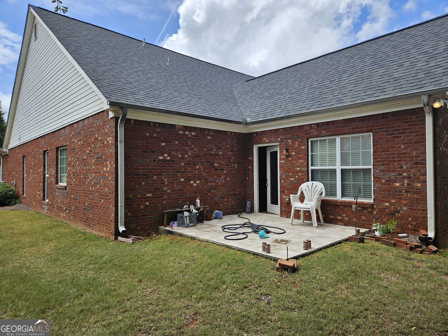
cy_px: 168
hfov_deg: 73.9
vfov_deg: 58.9
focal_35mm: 23
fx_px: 298
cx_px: 224
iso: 32
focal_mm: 5.4
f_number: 1.8
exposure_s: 1/1686
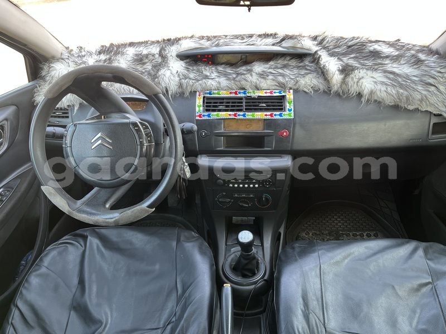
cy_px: 167
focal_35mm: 26
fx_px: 335
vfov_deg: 53.1
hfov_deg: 67.3
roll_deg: +5.4
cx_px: 223
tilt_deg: -32.0
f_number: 1.6
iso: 50
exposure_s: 1/122
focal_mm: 5.1
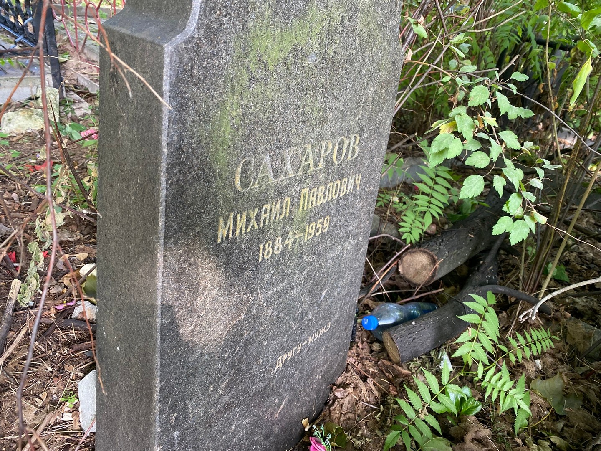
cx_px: 300
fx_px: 451
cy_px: 226
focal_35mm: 26
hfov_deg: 67.3
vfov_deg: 53.1
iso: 125
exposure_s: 1/102
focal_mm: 4.25
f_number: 1.8
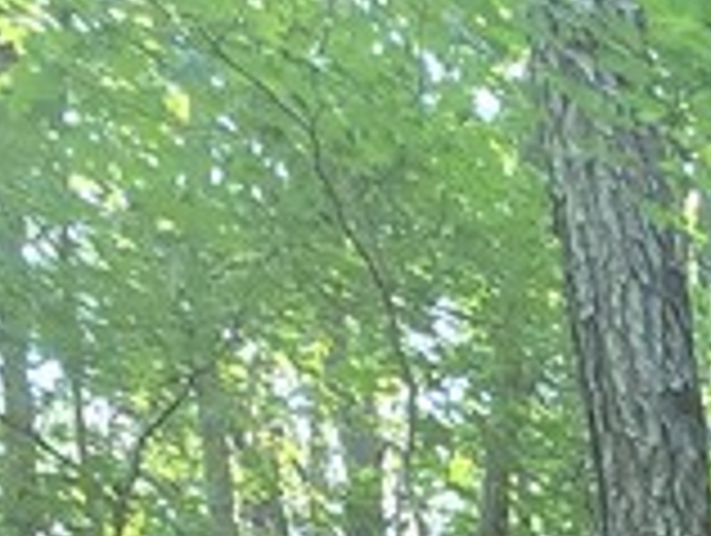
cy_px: 1694
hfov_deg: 16.4
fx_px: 1728
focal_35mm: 84
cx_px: 1498
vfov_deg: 10.6
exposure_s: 1/60
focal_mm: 2.2
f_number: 2.2
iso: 250
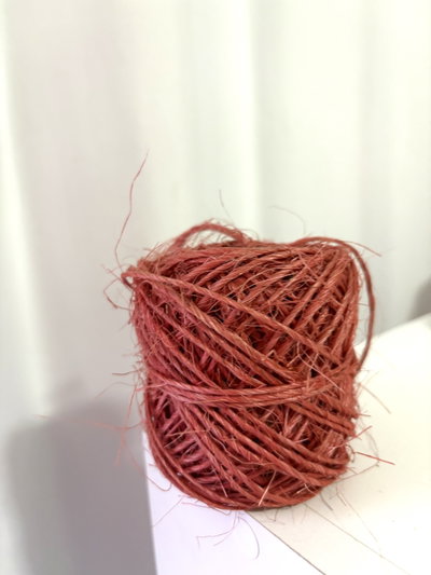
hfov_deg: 53.1
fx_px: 431
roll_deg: +3.7
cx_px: 216
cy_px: 288
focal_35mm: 26
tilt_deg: -11.7
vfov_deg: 67.3
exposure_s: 1/50
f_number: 1.6
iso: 250
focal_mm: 5.96
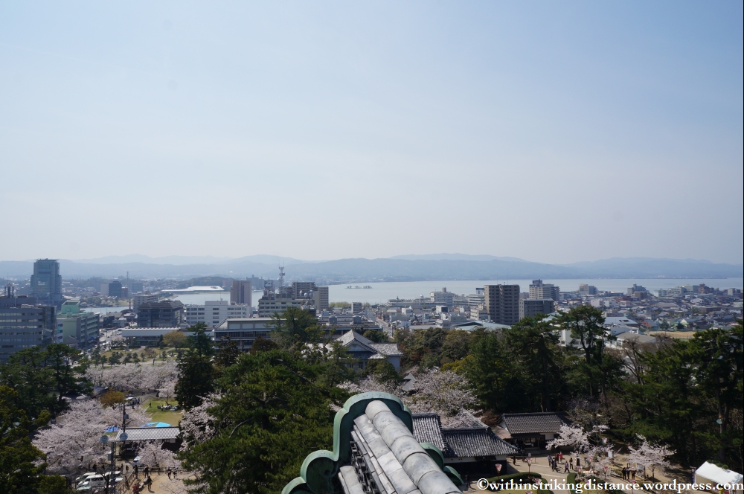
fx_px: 557
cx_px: 372
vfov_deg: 47.8
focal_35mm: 27
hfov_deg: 67.4
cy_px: 247
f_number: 13
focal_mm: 18
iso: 200
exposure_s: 1/400
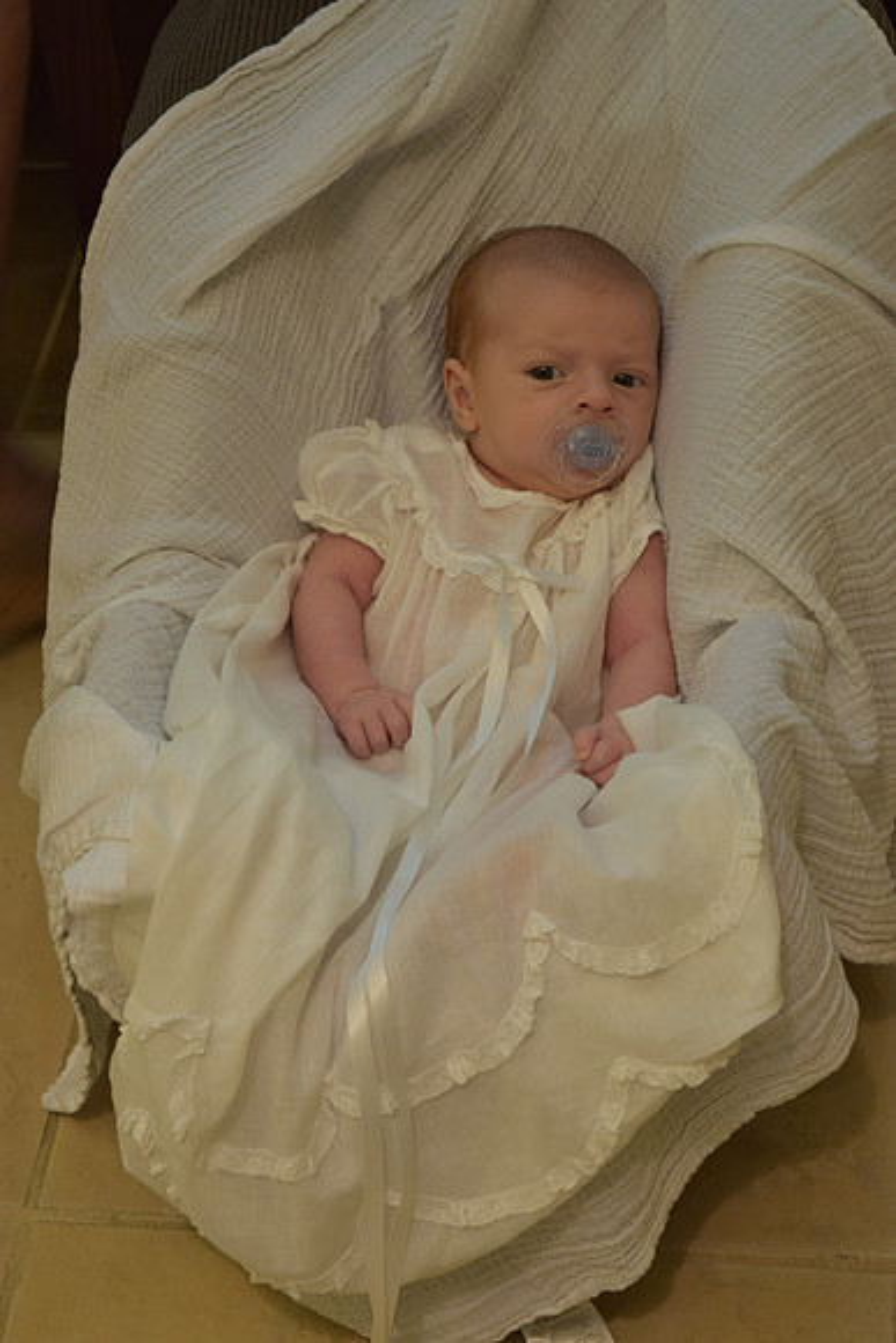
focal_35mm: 78
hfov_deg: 17.5
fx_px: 2910
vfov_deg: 26.0
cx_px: 448
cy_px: 672
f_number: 5.6
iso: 500
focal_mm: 52
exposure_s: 1/60
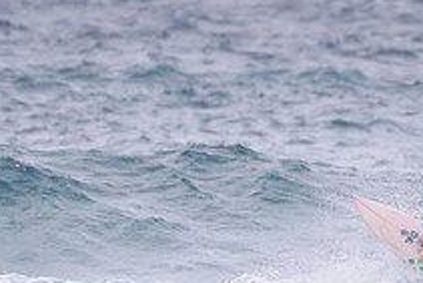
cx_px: 512
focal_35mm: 1685
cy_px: 330
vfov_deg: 0.8
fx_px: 19812
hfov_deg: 1.2
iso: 1100
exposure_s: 1/2000
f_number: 5.6
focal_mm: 500
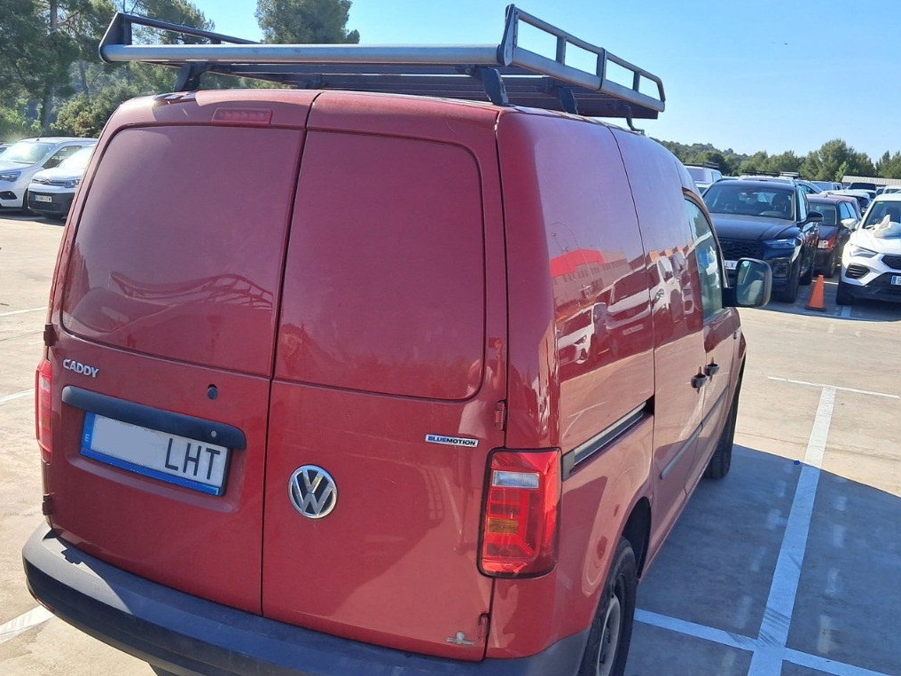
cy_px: 375
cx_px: 427
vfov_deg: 41.7
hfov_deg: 53.9
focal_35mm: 34
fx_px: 885
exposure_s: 1/412
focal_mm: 4
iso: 50
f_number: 1.8
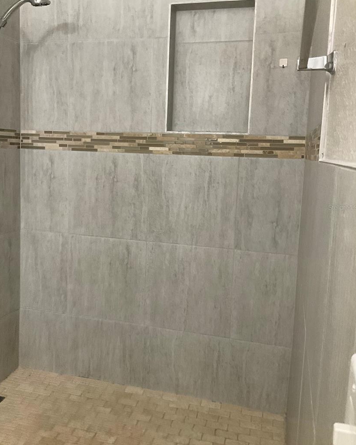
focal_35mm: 33
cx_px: 164
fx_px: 435
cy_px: 207
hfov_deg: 44.5
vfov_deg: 54.2
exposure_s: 1/60
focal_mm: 3
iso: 250
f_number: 1.8
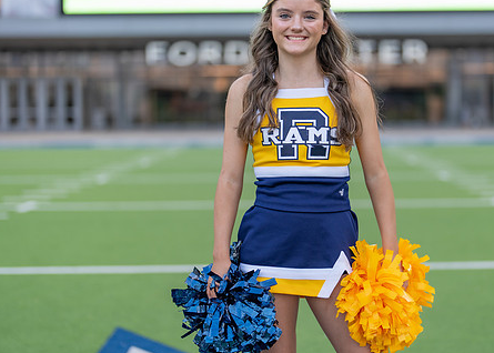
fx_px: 982
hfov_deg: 28.1
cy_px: 164
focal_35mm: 70
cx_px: 305
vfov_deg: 20.4
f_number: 1.2
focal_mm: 50
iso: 100
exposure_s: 1/500
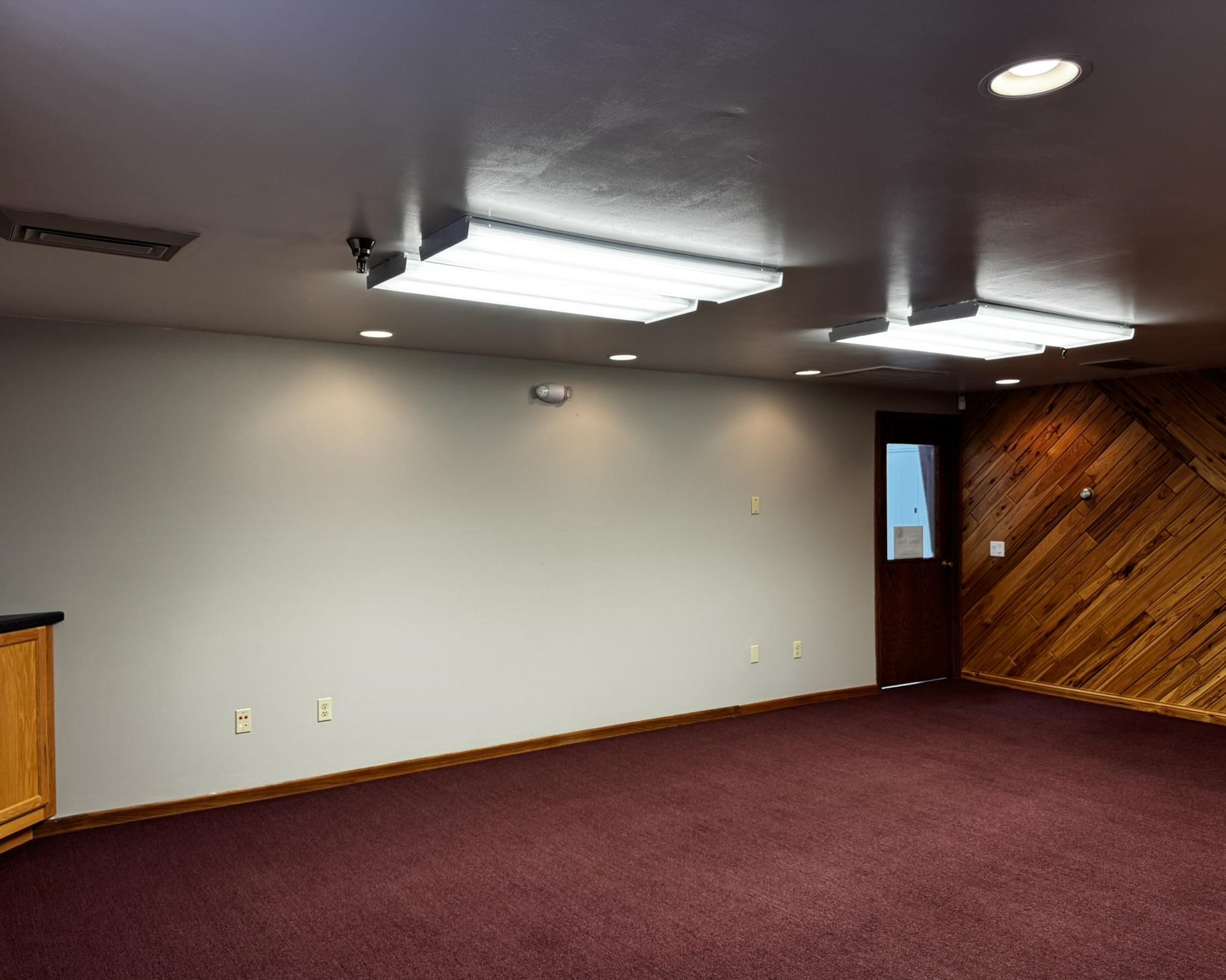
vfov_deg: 54.9
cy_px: 505
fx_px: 943
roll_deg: +0.0
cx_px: 561
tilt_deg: -1.1
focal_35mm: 26
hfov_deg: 65.9
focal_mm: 6.76
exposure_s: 1/120
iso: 160
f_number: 1.78
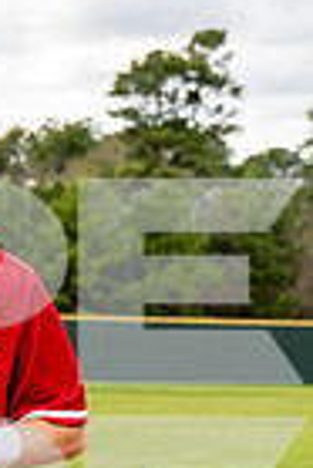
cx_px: -188
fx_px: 1769
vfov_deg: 14.7
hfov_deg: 9.7
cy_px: 522
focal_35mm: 136
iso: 100
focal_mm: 42
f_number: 4
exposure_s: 1/250
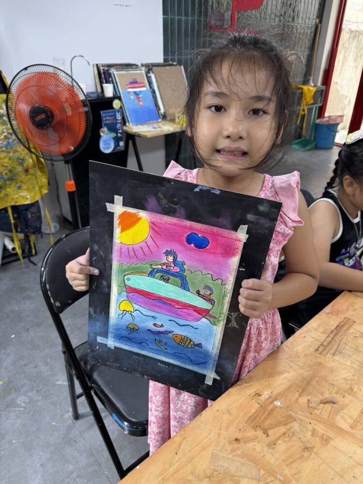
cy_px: 242
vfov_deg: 71.6
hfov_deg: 56.8
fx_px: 336
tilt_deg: -28.9
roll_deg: -1.5
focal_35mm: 24
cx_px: 182
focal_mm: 6.76
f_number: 1.78
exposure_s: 1/100
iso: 100
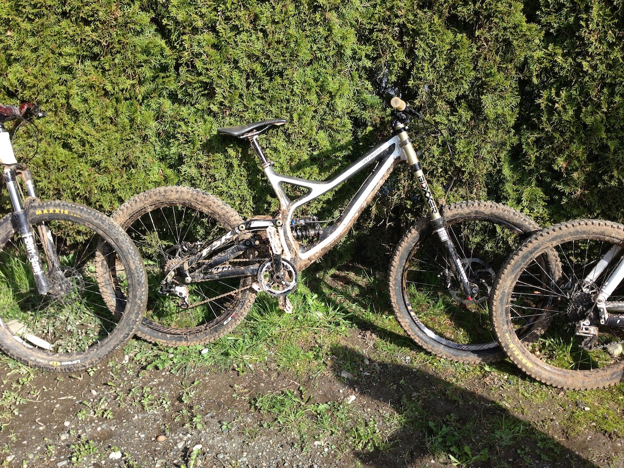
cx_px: 312
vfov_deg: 42.9
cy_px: 234
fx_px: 595
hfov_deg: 55.4
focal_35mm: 33
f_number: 2.4
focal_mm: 4.13
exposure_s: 1/559
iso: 50
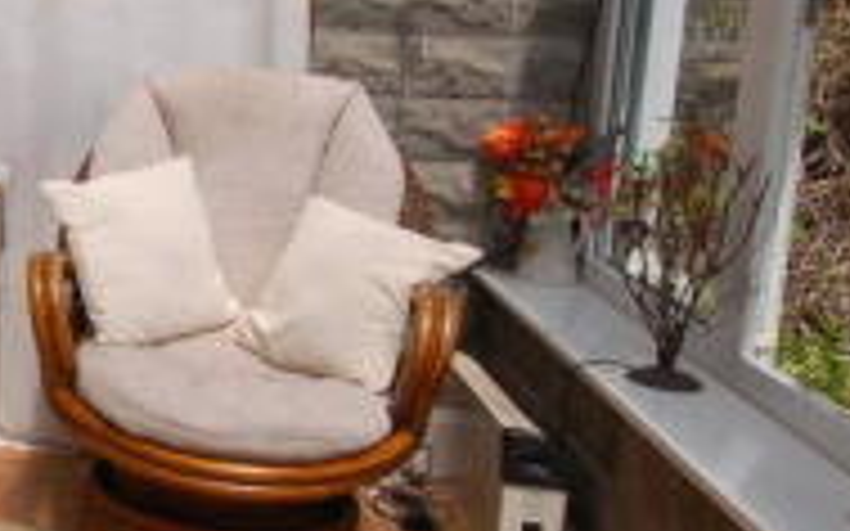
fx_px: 1227
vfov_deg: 24.2
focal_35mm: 53
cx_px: -216
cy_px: 144
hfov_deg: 31.0
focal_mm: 10
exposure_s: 1/400
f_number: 10
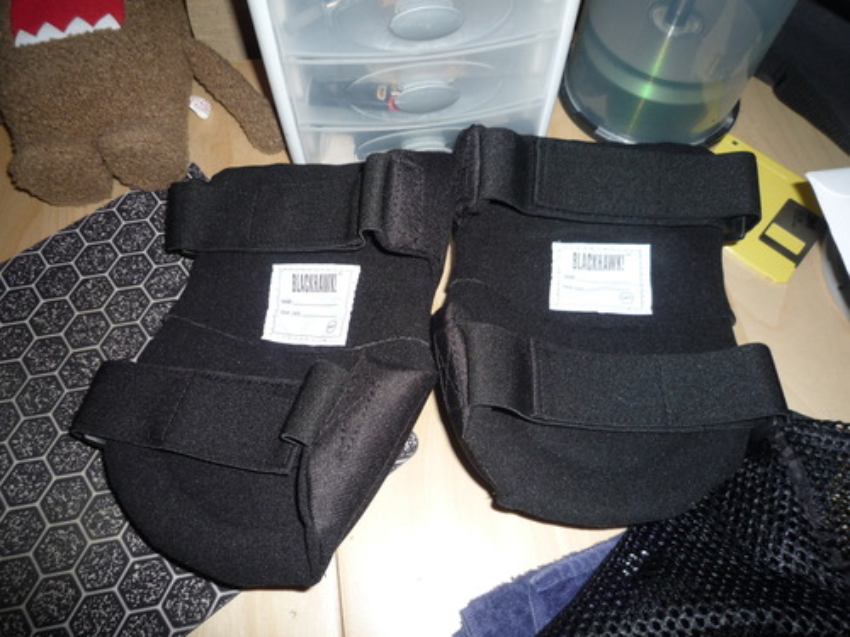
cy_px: 318
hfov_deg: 69.4
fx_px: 614
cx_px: 425
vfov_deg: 54.9
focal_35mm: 25
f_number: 2.8
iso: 100
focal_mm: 4.4
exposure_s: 1/30
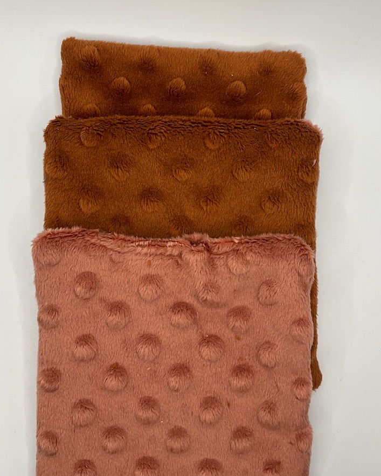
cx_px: 203
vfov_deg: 44.4
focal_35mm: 41
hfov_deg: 36.5
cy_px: 179
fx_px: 578
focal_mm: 3
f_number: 1.8
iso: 20
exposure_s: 1/147
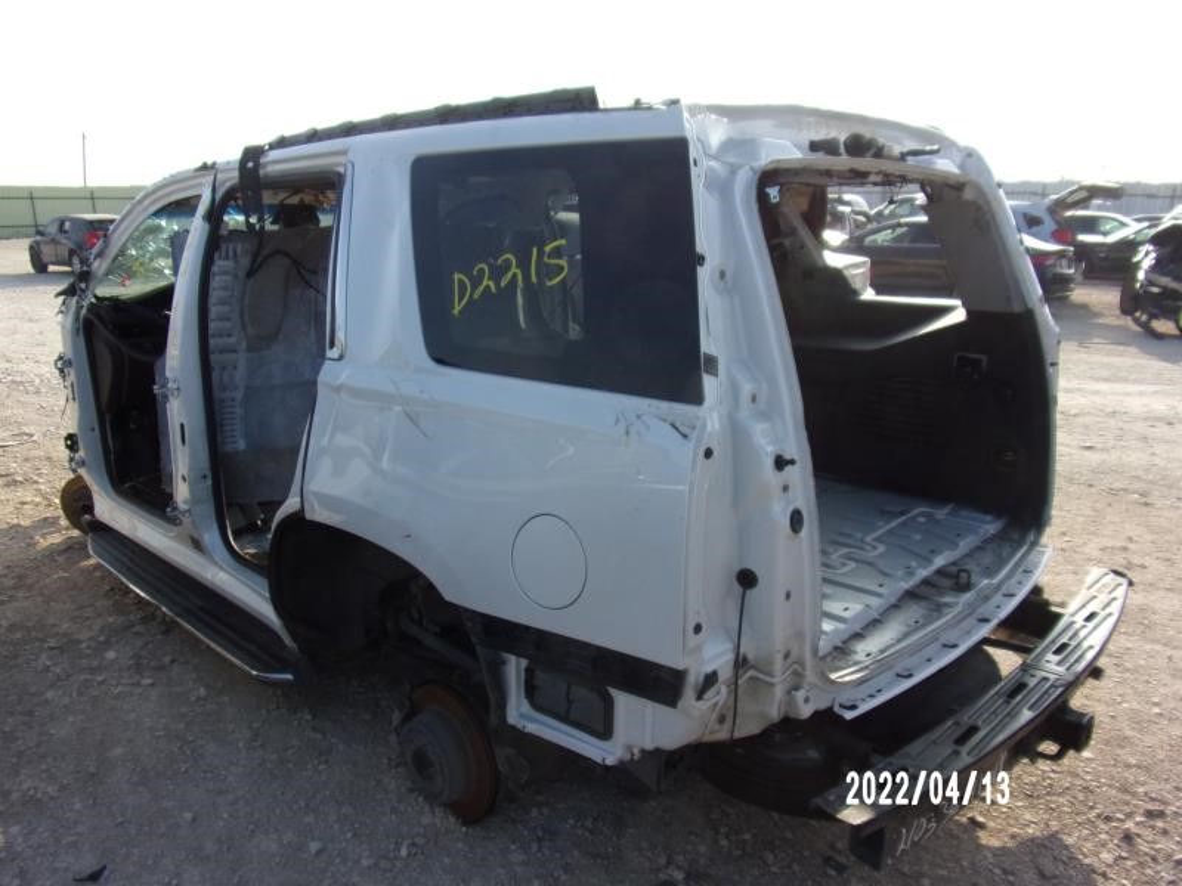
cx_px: 591
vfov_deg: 56.8
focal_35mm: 24
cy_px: 443
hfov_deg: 71.6
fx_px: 820
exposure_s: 1/600
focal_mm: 4.3
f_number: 3.3
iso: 80
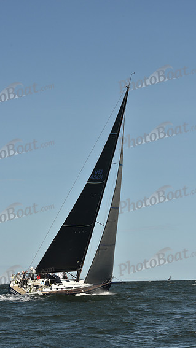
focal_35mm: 75
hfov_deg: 16.1
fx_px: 693
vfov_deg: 28.2
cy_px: 175
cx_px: 86
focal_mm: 70
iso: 250
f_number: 10
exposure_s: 1/800
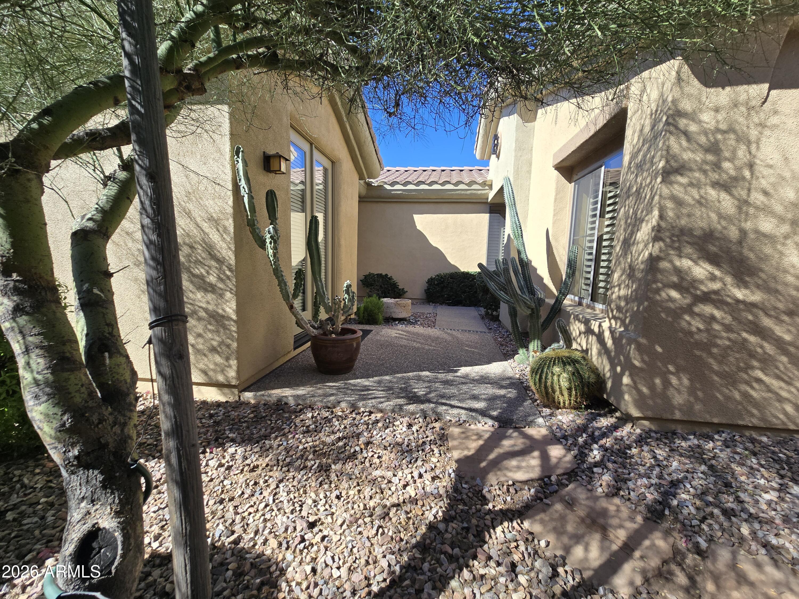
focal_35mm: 13
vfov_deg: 89.9
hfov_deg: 106.2
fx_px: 300
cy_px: 300
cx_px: 400
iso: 50
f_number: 2.2
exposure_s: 1/876
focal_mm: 2.2
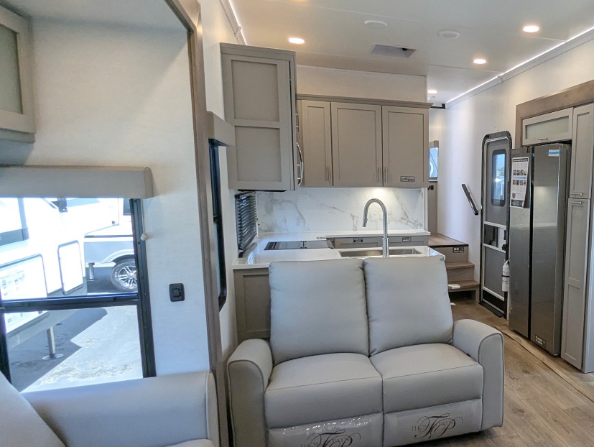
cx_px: 487
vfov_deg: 51.3
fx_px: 464
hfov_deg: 59.4
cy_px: 252
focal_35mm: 27
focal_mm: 2.35
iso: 122
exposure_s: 1/126
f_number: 2.2
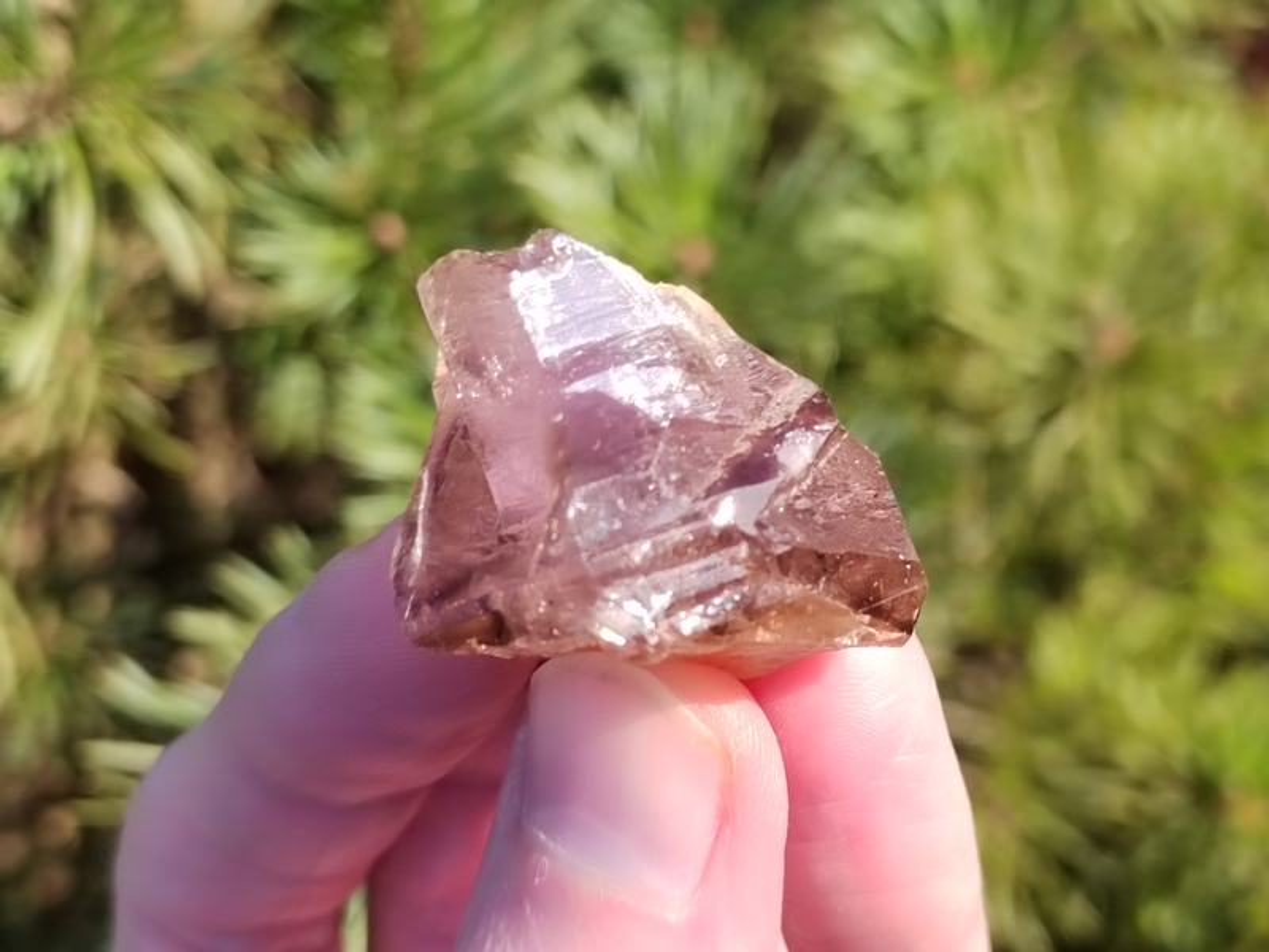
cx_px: 634
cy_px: 476
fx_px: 2126
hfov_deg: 33.2
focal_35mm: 58
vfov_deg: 25.2
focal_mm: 5.52
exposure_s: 1/889
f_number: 1.9
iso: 341
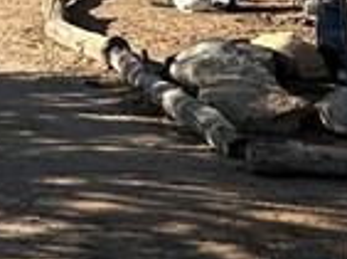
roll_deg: -0.6
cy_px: -252
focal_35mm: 102
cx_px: -236
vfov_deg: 12.7
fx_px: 1020
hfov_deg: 16.7
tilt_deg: +5.6
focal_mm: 2.22
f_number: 2.2
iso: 40
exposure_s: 1/1595
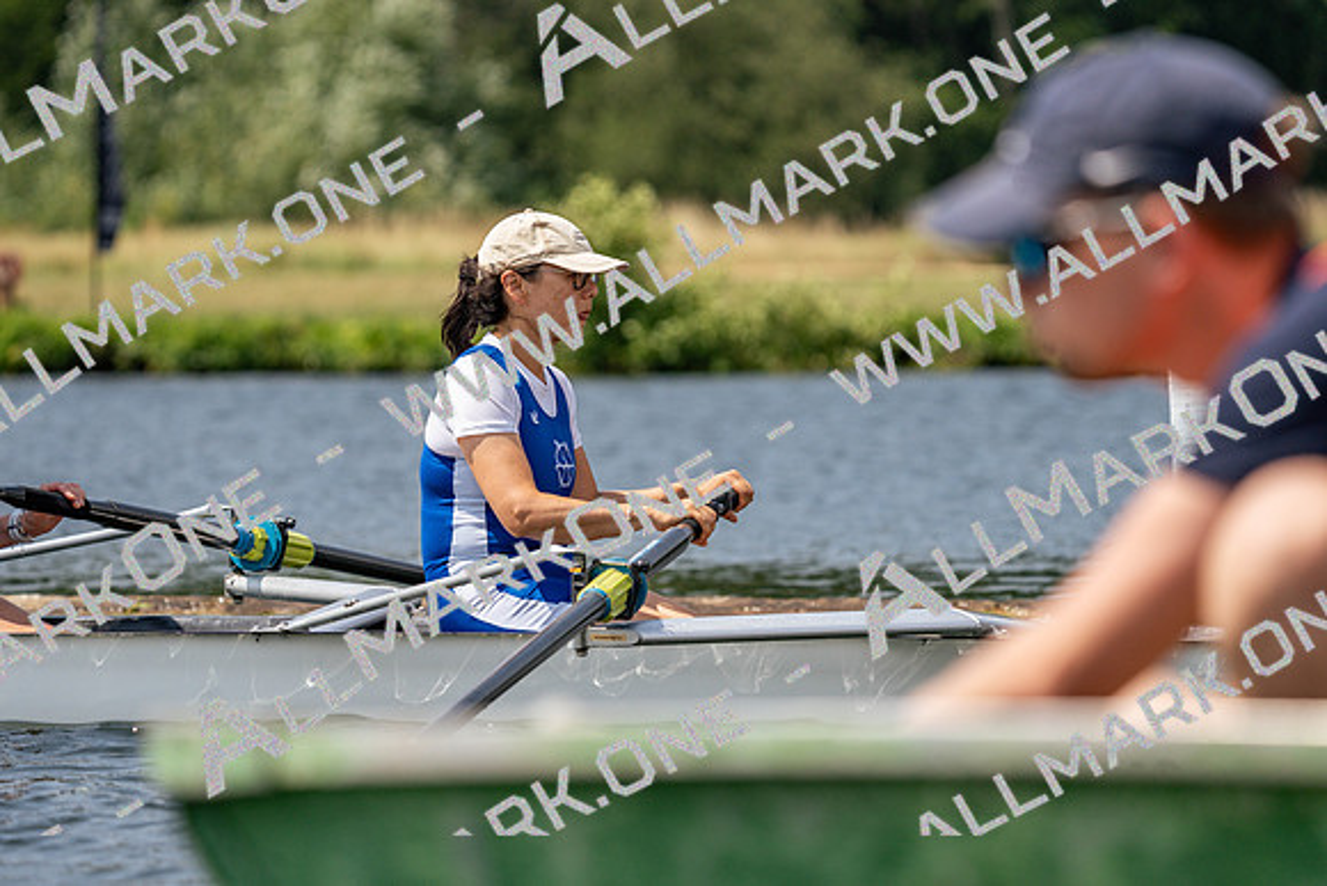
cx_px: 664
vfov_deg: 4.5
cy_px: 443
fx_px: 11282
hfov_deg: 6.7
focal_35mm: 306
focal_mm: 306
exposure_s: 1/1600
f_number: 6.3
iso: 200
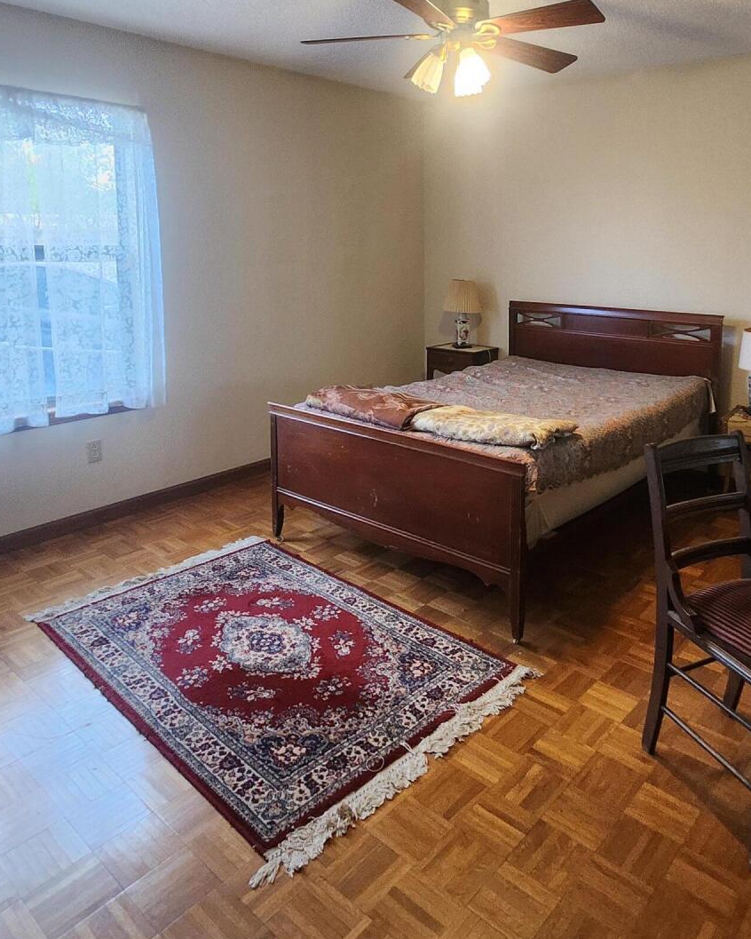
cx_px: 461
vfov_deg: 68.8
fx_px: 667
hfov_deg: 58.2
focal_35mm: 24
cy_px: 332
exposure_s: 1/60
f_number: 2.2
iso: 250
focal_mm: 1.74
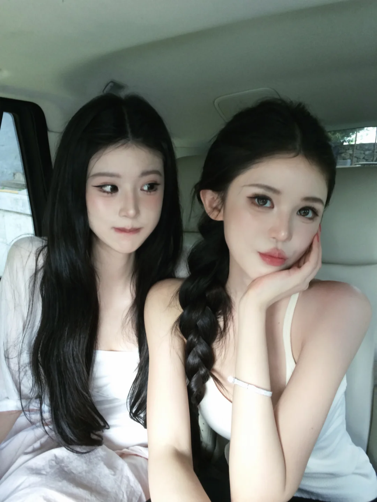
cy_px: 251
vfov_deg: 61.7
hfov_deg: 48.2
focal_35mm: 29
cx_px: 188
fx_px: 421
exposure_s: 1/33
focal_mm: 4.15
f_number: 2.2
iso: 125
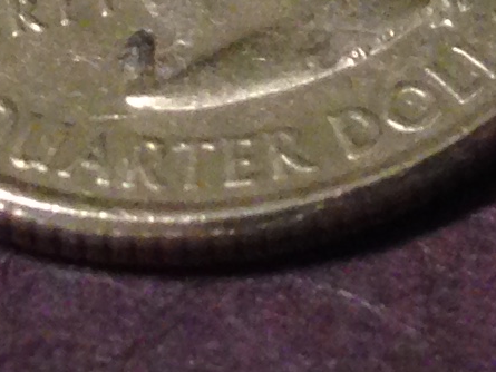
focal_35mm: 242
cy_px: -748
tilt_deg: -38.7
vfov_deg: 5.7
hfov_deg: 8.0
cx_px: 750
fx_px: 3468
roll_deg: -2.2
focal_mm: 4.12
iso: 200
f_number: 2.4
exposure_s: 1/20
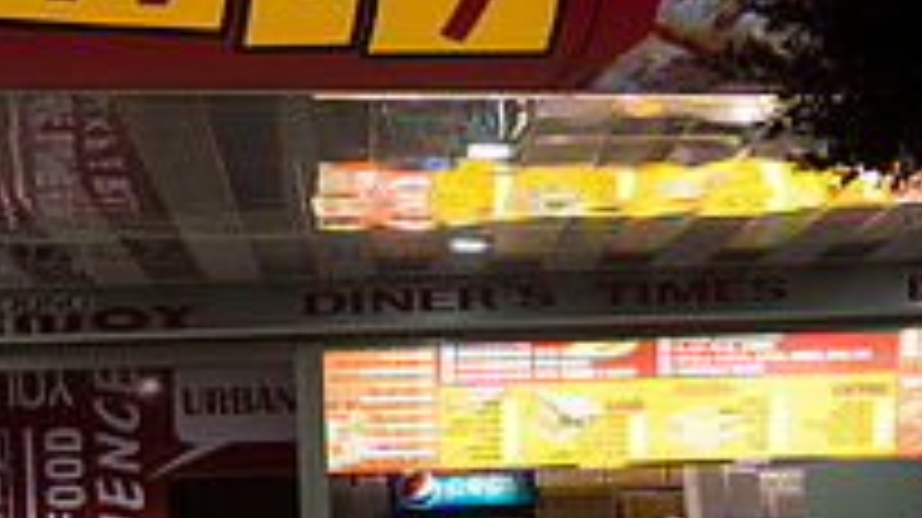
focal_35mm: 163
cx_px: 765
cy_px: 637
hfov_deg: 13.1
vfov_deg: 7.4
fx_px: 3982
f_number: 4
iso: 1250
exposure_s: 1/160
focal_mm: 55
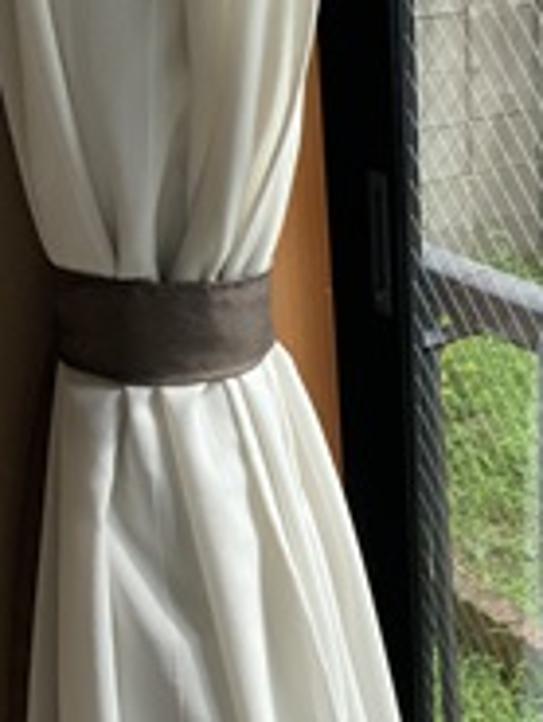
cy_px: 523
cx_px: 492
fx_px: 1525
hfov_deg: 19.8
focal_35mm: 73
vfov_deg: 26.4
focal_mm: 3
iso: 16
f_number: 1.8
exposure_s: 1/642
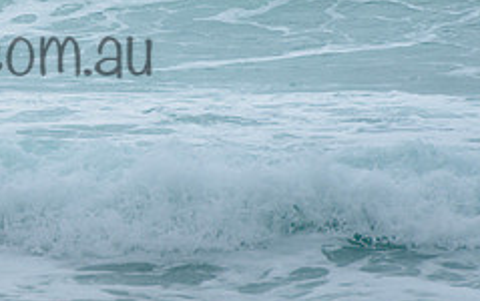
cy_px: -58
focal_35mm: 1211
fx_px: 15860
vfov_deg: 1.1
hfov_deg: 1.7
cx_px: -150
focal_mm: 400
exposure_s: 1/1600
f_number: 8
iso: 500
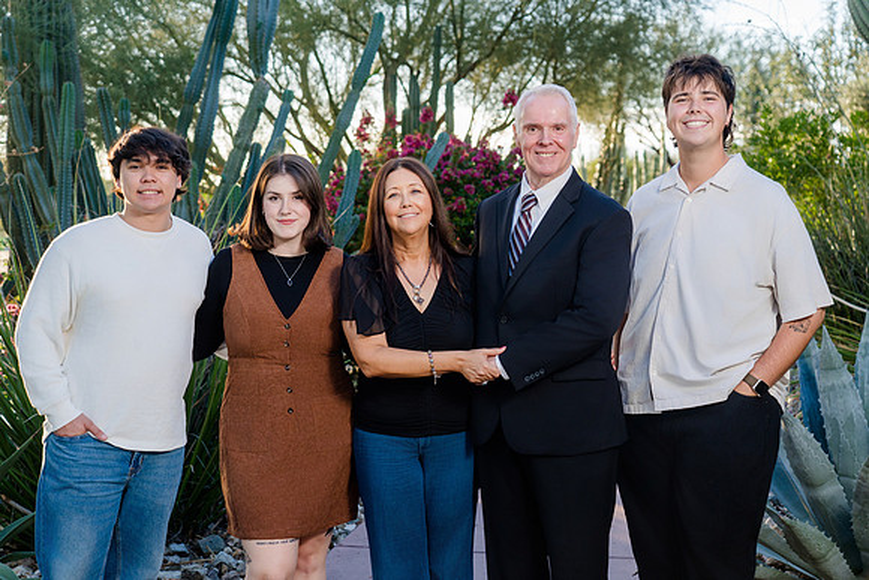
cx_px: 434
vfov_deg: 24.2
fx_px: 1352
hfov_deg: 35.6
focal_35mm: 56
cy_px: 290
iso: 320
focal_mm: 56
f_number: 4.5
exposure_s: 1/200
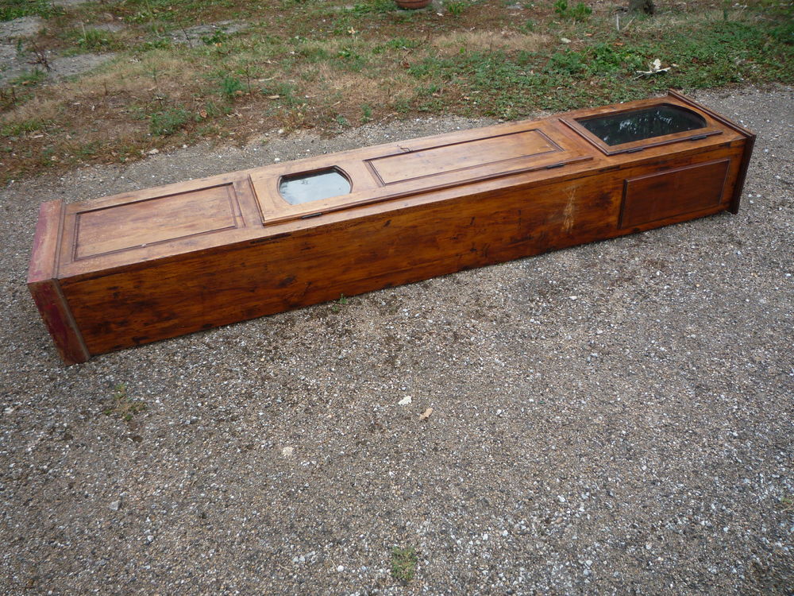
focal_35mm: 30
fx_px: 688
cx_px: 397
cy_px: 298
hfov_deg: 60.0
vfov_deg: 46.8
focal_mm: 5.2
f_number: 4
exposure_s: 1/250
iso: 100
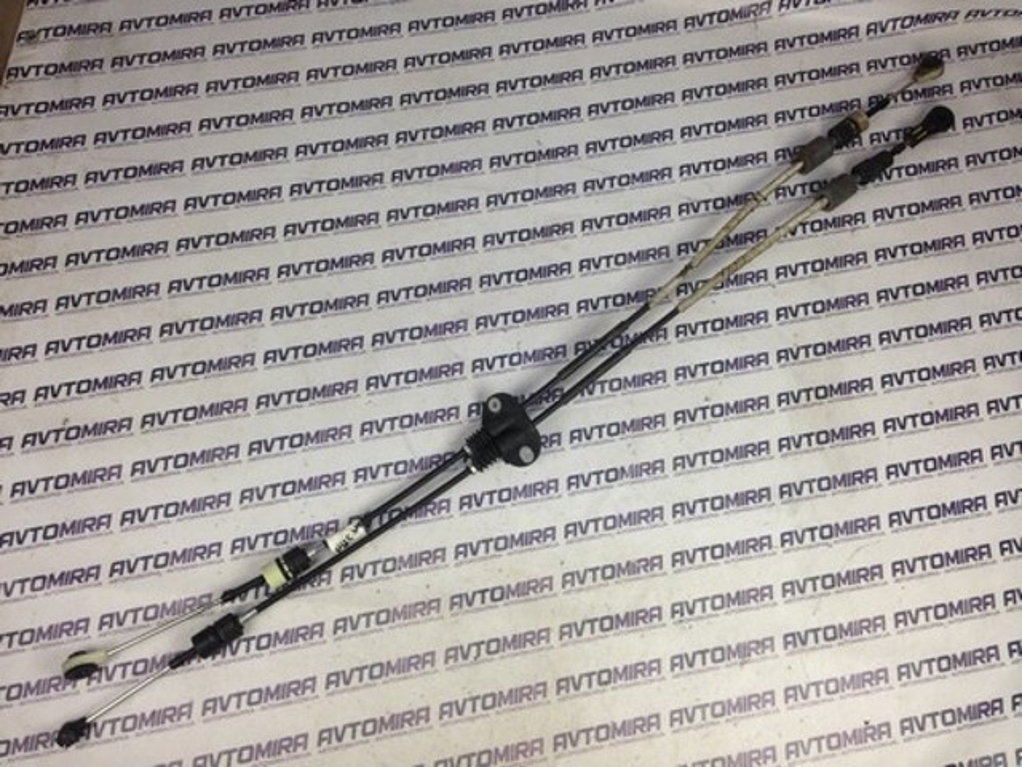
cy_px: 384
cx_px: 511
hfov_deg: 55.4
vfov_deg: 42.9
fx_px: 974
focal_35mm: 33
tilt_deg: -71.9
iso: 64
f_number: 2.4
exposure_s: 1/60
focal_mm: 4.12
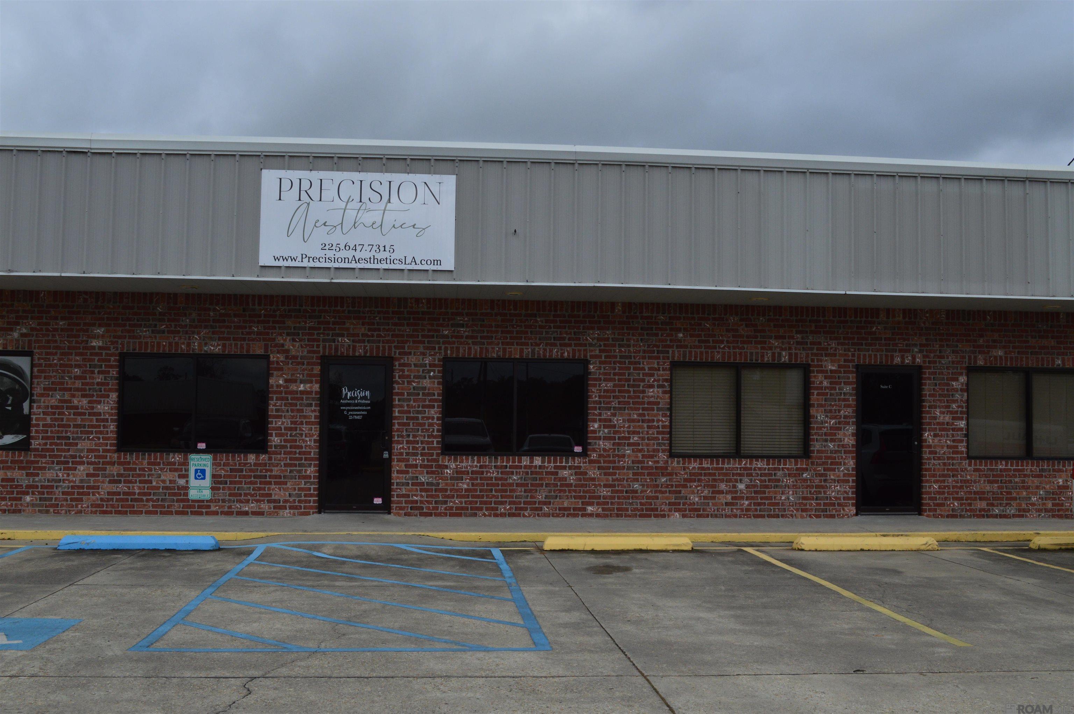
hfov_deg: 49.6
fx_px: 1162
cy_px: 357
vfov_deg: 34.1
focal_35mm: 39
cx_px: 537
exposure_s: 1/320
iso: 400
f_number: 10
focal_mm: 26
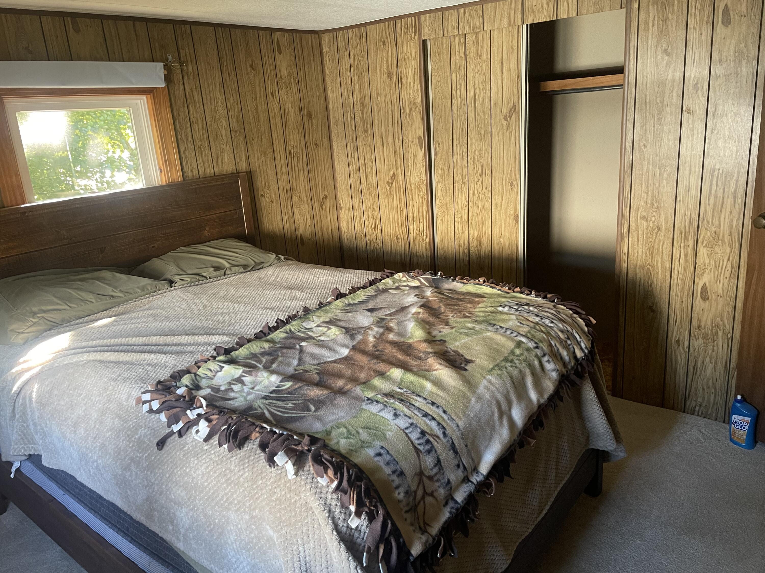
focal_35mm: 26
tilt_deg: -15.6
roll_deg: +3.8
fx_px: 575
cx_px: 382
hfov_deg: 67.3
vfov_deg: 53.1
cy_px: 286
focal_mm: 4.2
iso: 250
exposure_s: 1/60
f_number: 1.6
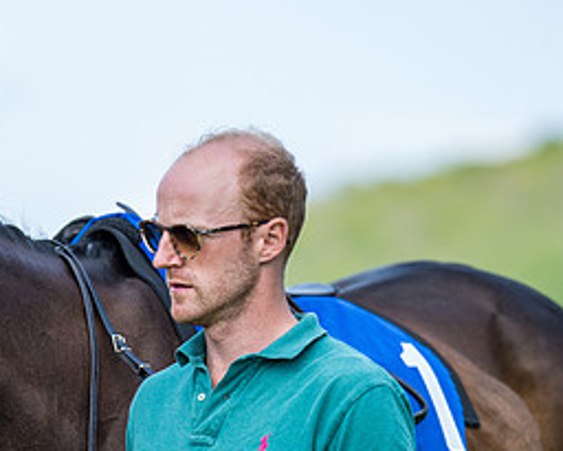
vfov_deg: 4.3
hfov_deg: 5.4
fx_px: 5951
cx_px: 195
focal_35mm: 357
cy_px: 392
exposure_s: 1/1250
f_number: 2.2
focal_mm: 135
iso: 50
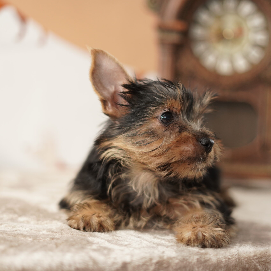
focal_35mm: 64
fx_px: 567
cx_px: 145
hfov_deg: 26.9
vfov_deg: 26.9
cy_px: 136
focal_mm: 50
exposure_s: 1/400
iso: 1250
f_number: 2
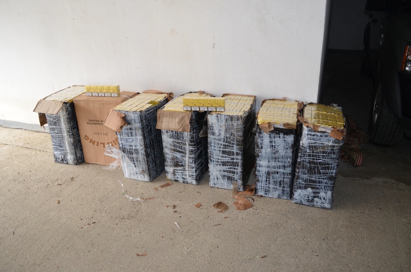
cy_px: 136
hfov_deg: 67.5
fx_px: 308
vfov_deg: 47.7
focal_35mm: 27
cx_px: 206
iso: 400
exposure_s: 1/100
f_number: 3.5
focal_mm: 18
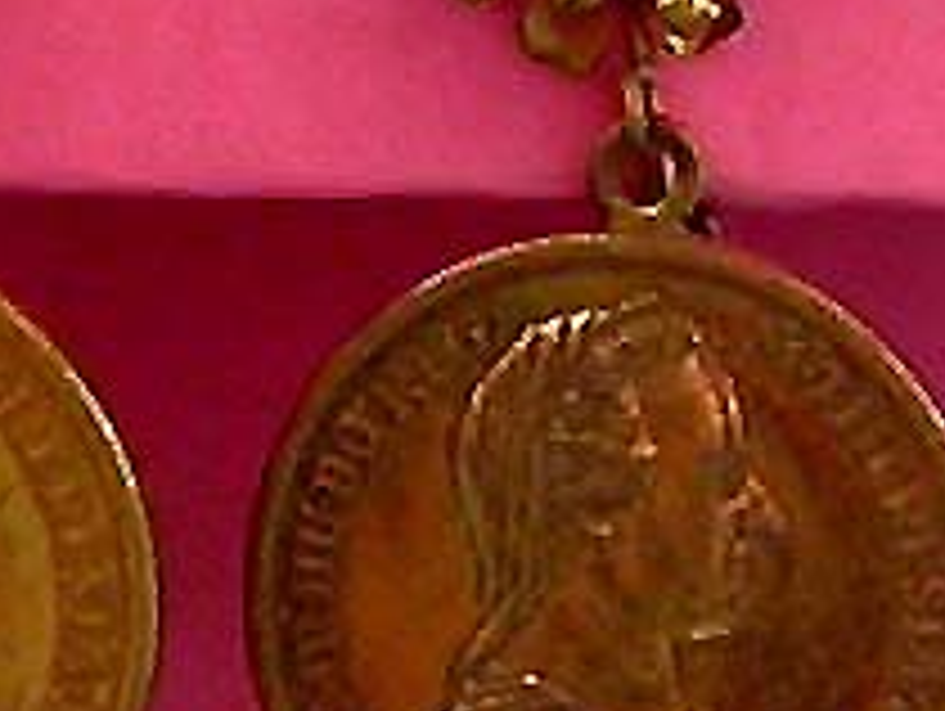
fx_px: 2077
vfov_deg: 19.4
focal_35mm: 76
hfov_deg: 25.2
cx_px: 198
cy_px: 331
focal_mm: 7.85
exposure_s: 1/33
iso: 100
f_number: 2.6
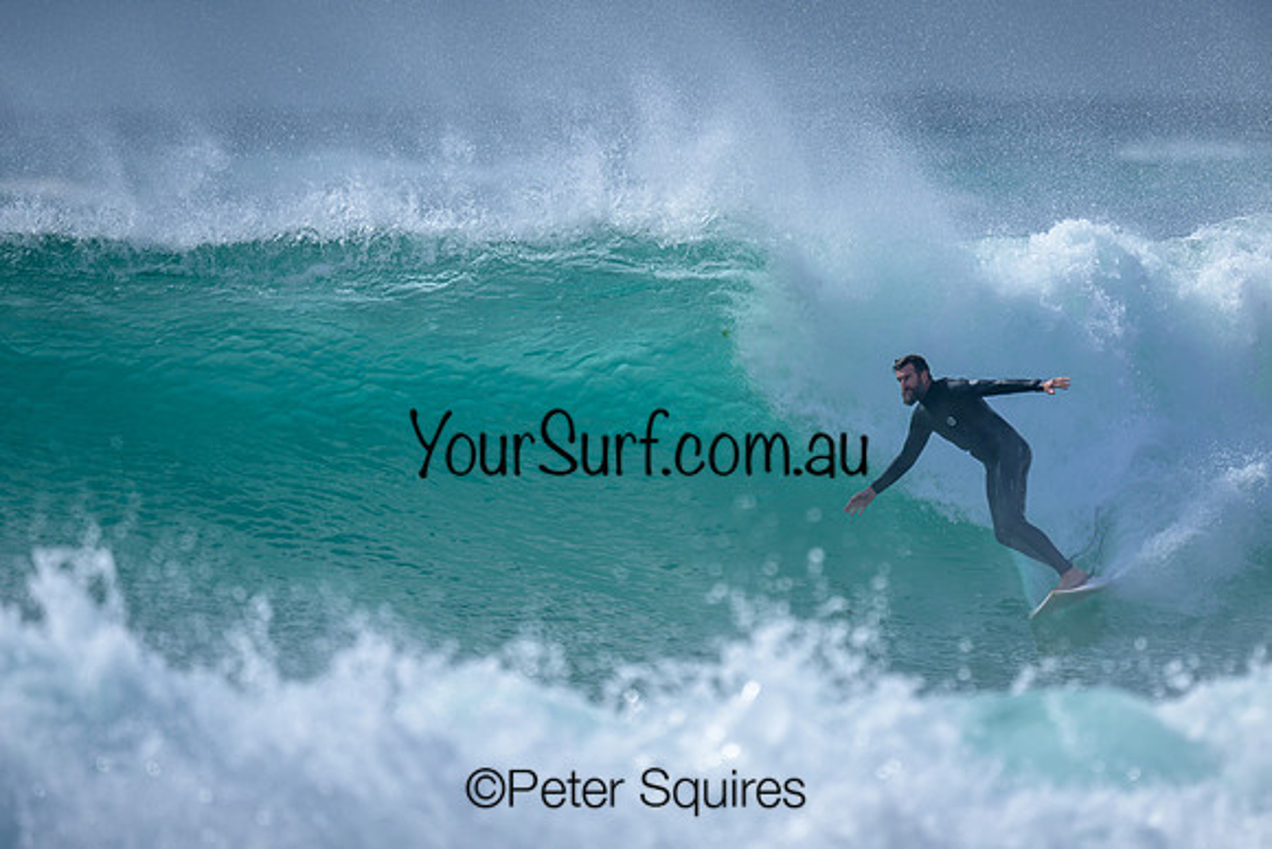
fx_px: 30770
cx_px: 677
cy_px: 387
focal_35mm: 871
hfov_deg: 2.4
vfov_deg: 1.6
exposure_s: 1/2000
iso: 160
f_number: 6.3
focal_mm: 800
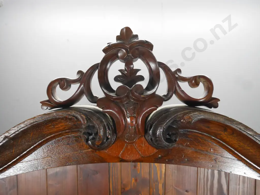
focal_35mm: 26
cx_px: 130
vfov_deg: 53.1
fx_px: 195
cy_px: 98
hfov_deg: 67.3
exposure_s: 1/60
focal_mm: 13
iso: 4000
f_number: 7.1
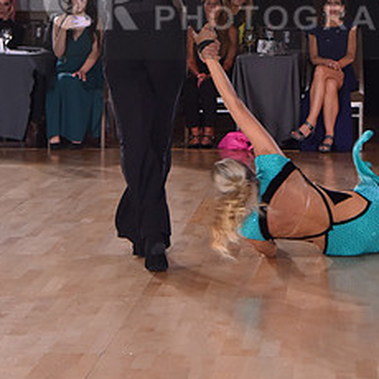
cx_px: 255
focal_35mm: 133
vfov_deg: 13.0
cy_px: 5
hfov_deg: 13.1
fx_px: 1647
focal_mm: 62
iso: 2000
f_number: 5
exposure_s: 1/250
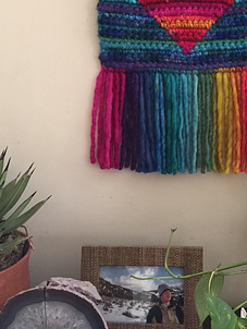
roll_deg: +0.9
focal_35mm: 48
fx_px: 456
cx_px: 183
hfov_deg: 29.8
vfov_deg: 39.2
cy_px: 110
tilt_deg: -8.3
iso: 100
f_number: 2.2
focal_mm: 4.15
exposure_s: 1/15
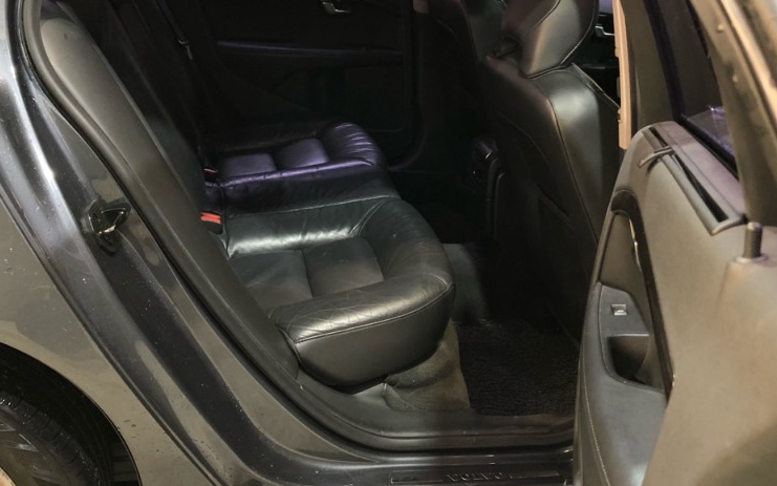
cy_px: 156
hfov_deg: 48.2
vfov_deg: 31.0
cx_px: 391
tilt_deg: -19.8
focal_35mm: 41
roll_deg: -6.1
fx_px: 868
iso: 50
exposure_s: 1/15
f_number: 1.8
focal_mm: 3.99
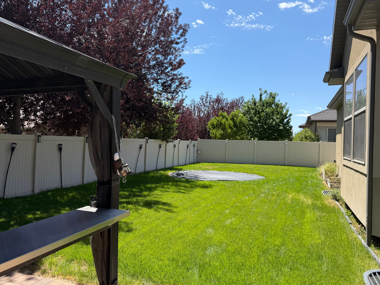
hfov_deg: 65.3
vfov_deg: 51.3
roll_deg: -2.1
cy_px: 137
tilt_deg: +1.7
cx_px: 191
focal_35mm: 27
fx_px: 296
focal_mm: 6.76
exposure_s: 1/2801
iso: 80
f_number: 1.78
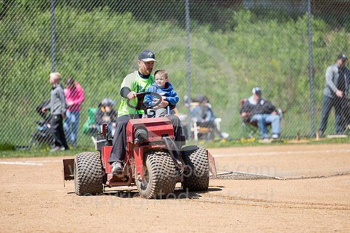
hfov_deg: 10.3
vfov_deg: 6.9
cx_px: 175
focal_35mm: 200
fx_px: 1945
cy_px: 116
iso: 200
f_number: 2.8
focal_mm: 200
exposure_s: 1/2500
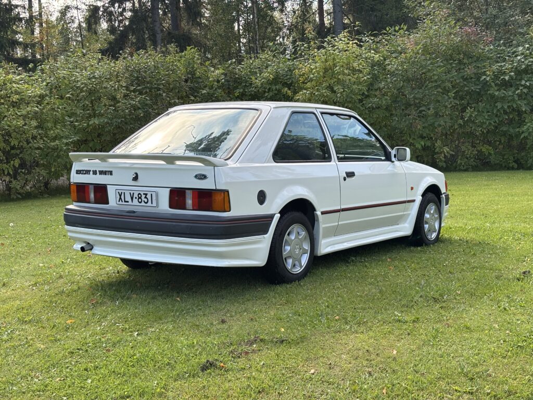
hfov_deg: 36.8
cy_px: 200
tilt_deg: -7.1
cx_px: 266
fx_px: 801
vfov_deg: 28.0
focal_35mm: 52
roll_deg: +1.8
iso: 32
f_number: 1.6
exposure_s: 1/670
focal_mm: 5.96
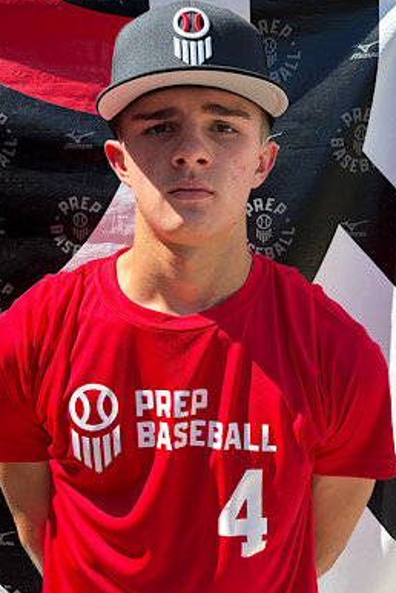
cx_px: 189
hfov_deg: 46.5
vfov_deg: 65.4
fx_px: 461
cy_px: 300
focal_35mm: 28
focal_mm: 5.96
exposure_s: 1/1155
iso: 50
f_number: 1.6
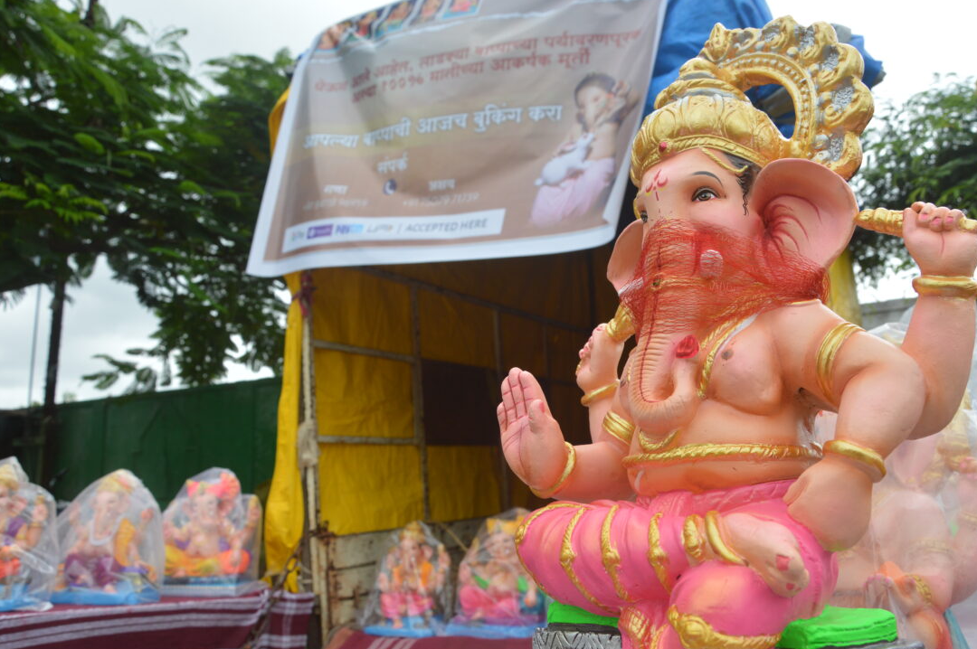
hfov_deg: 61.9
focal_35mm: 30
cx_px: 526
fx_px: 813
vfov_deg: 43.5
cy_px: 293
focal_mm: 18
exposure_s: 1/400
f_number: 8
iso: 200
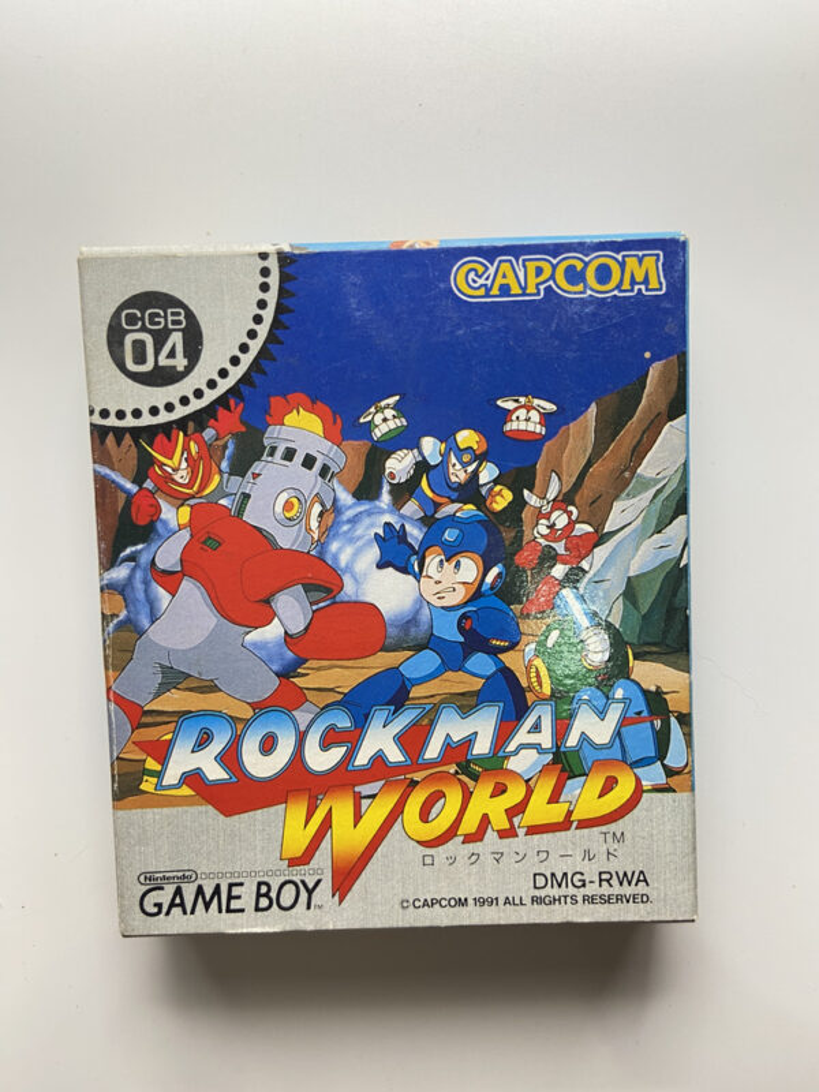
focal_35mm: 26
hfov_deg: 53.1
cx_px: 410
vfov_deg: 67.3
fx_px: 820
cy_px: 546
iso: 100
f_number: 1.8
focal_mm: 4.25
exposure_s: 1/60
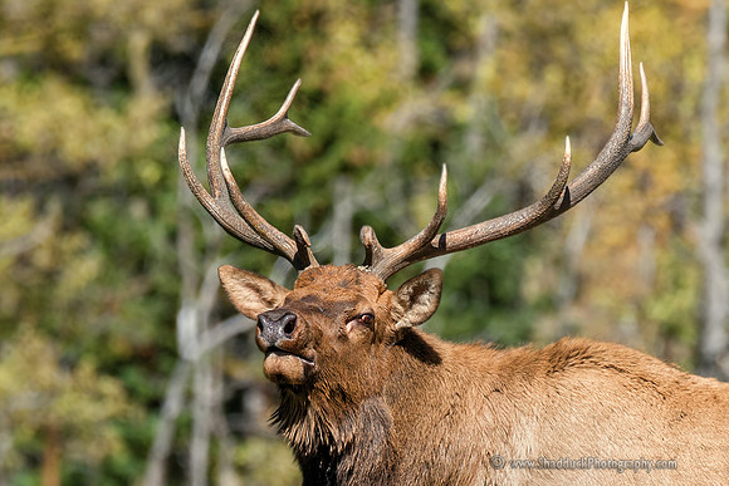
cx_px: 364
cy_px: 243
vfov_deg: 3.4
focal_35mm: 400
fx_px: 8102
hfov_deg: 5.2
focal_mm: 400
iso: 250
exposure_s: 1/1000
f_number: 5.6
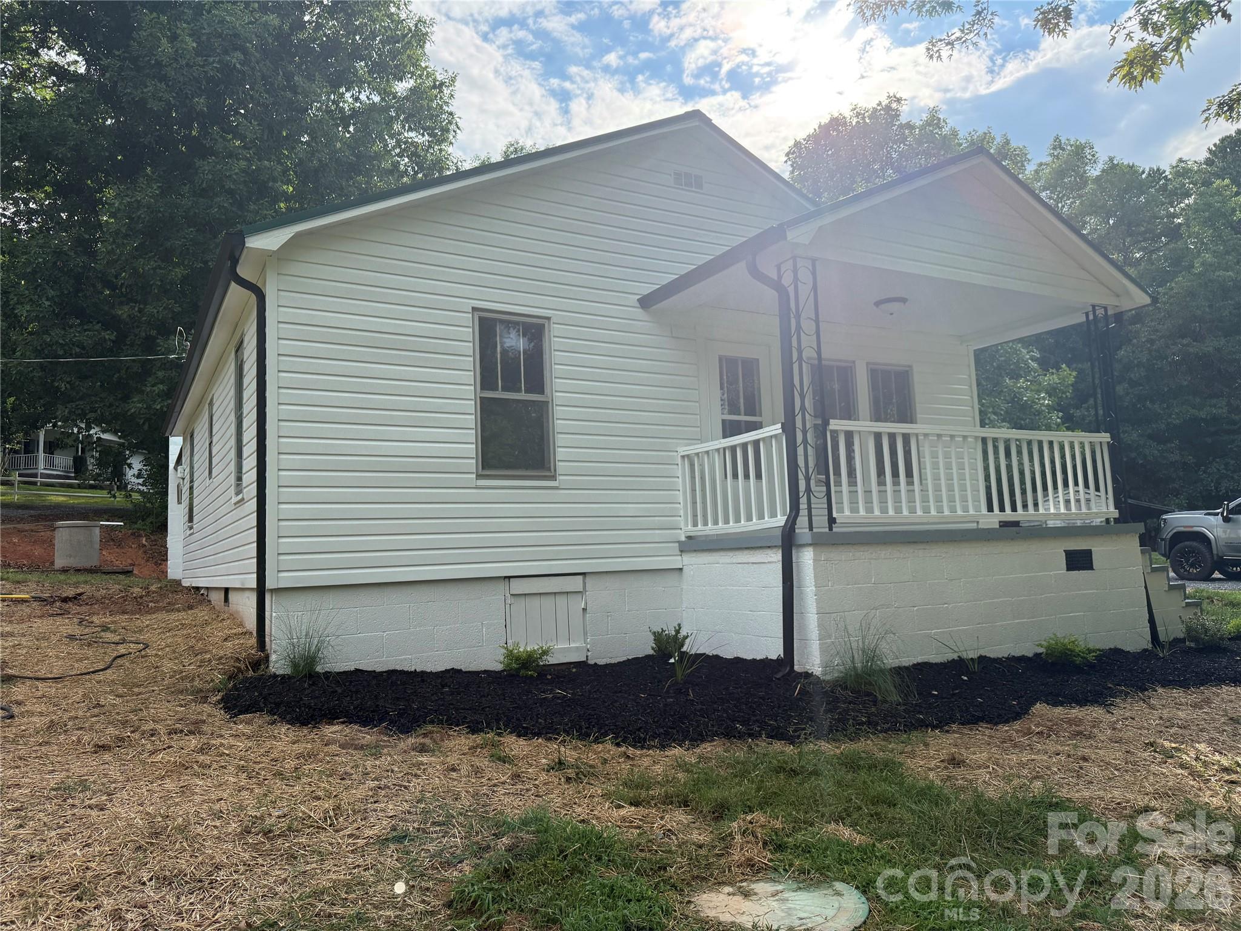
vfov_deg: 56.8
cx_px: 620
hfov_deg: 71.6
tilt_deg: +7.7
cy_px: 466
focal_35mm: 24
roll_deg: +2.8
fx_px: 860
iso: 125
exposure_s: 1/4167
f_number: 1.78
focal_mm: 6.76
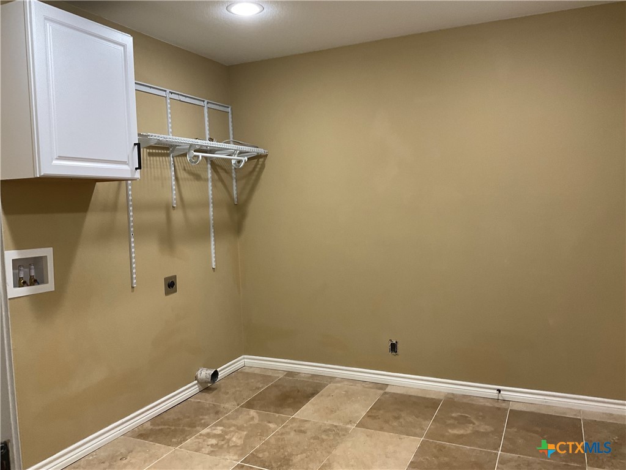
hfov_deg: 61.7
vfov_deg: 48.2
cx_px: 313
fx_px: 524
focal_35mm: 29
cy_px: 235
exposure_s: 1/60
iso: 100
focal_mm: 3
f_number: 1.8
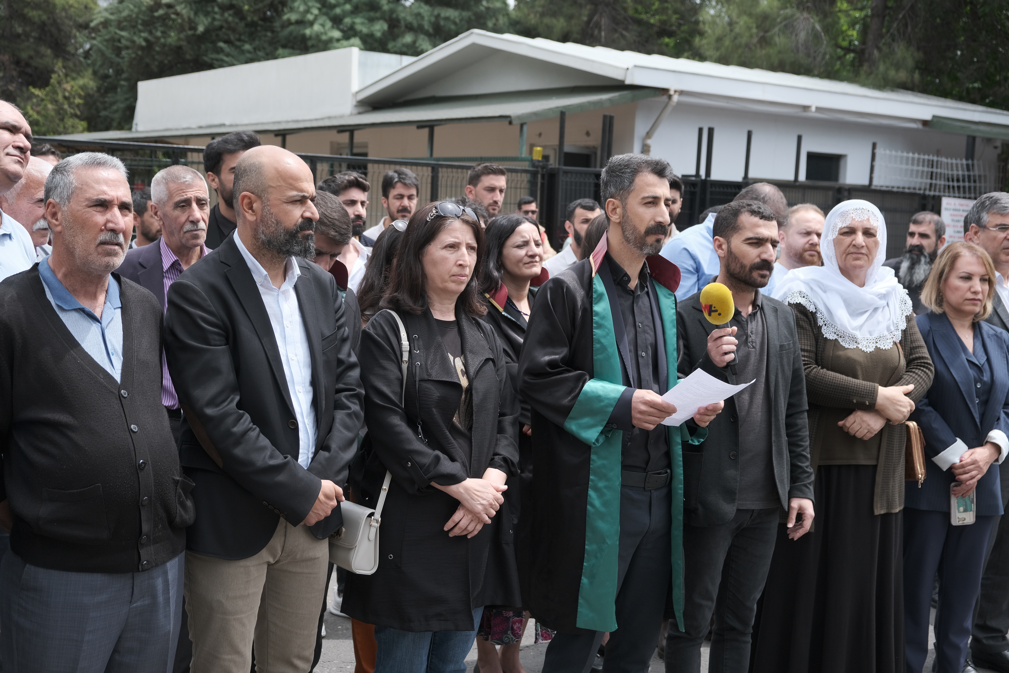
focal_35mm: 47
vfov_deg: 28.6
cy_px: 336
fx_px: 1317
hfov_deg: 41.9
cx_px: 504
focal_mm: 31.5
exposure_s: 1/950
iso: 320
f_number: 4
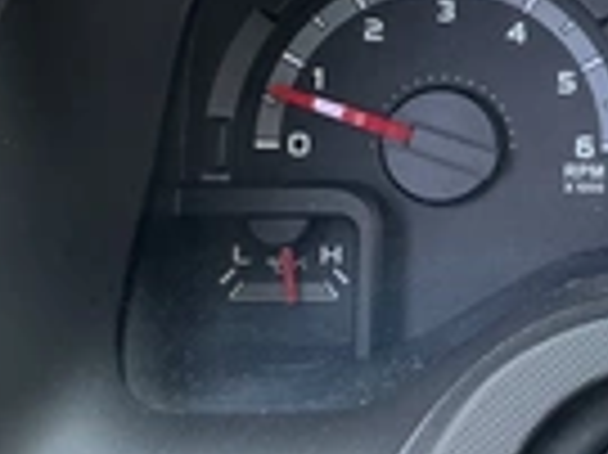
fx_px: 1457
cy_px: 85
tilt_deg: -18.5
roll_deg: -1.2
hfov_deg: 21.6
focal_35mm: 83
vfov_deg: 17.6
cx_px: 757
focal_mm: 3
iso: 32
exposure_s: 1/122
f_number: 1.8
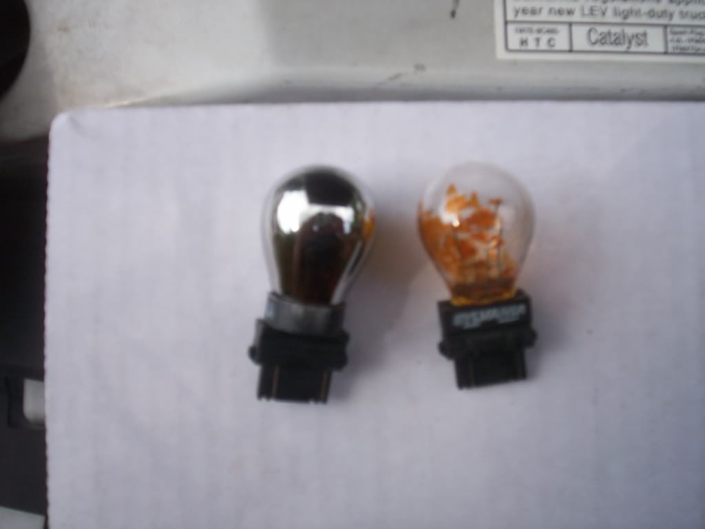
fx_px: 733
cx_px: 352
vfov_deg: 39.7
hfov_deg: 51.4
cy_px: 264
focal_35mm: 36
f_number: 4.5
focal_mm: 5.9
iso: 100
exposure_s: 1/311
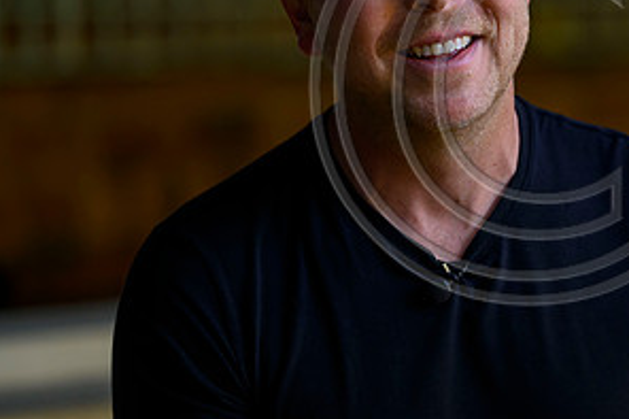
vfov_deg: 4.0
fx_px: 5989
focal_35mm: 343
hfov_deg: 6.0
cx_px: 529
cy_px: 84
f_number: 2.8
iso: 1000
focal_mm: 175
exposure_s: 1/400
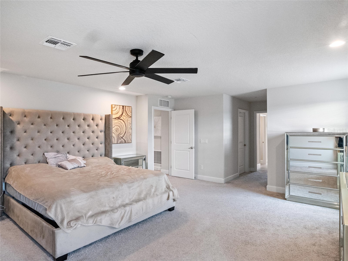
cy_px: 130
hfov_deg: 81.7
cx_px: 174
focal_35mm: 20
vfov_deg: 66.0
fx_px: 201
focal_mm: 10
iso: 3200
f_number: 9
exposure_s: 1/25
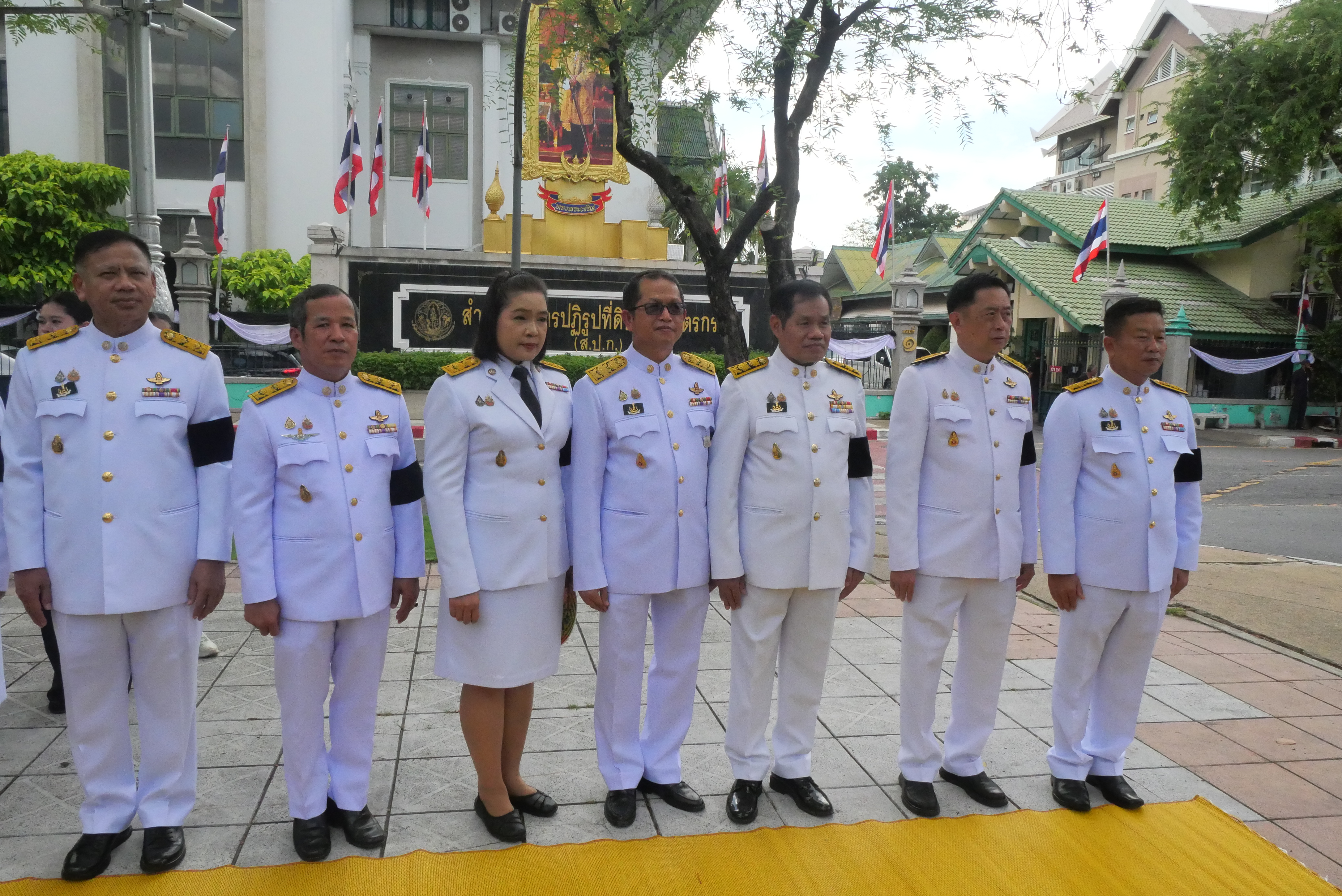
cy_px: 448
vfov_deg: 53.2
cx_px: 671
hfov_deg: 73.7
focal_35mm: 24
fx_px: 895
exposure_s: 1/2000
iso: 3200
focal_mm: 12
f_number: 11
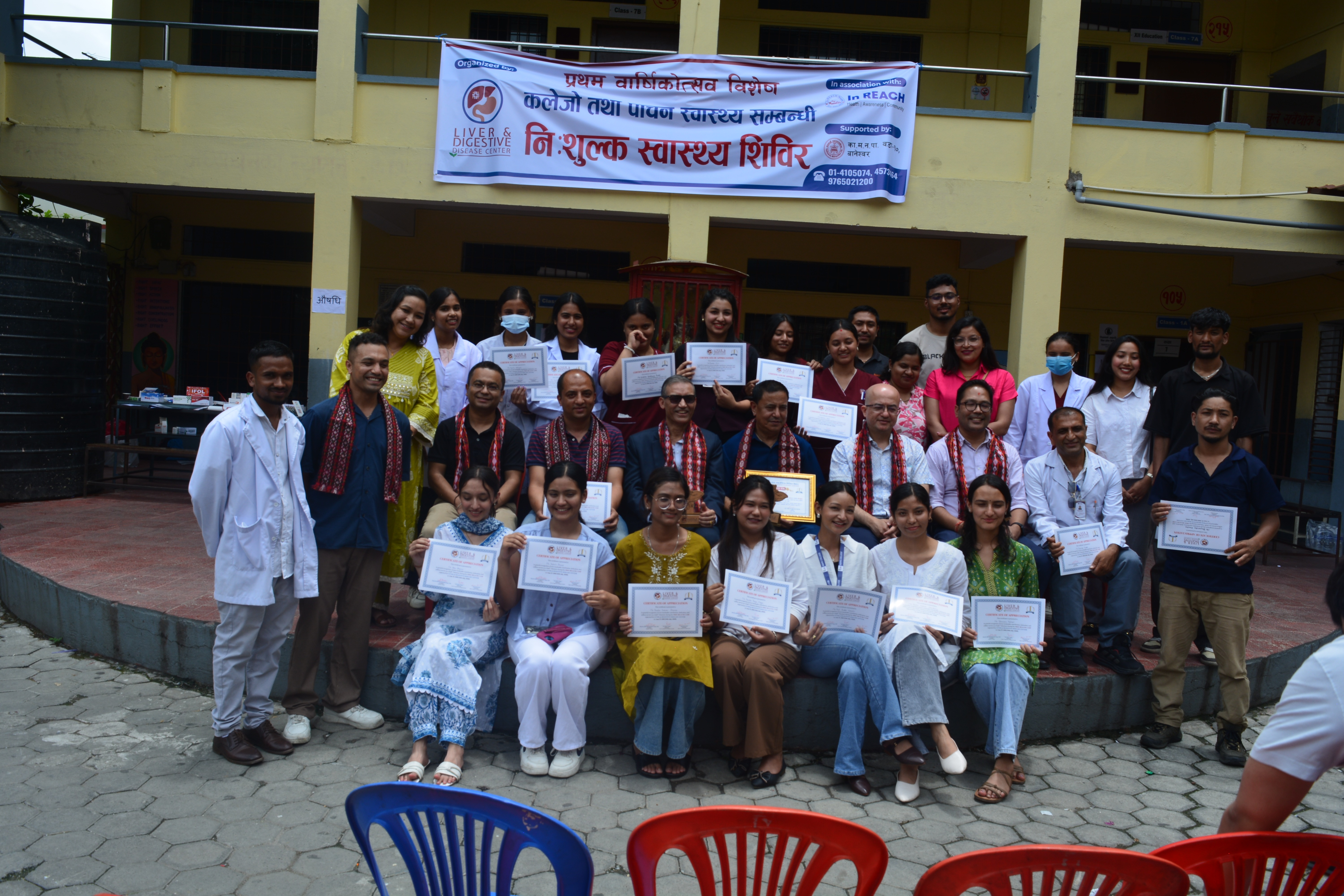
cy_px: 448
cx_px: 672
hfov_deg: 67.4
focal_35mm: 27
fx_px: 1008
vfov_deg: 47.9
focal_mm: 18
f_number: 11
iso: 100
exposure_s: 1/125
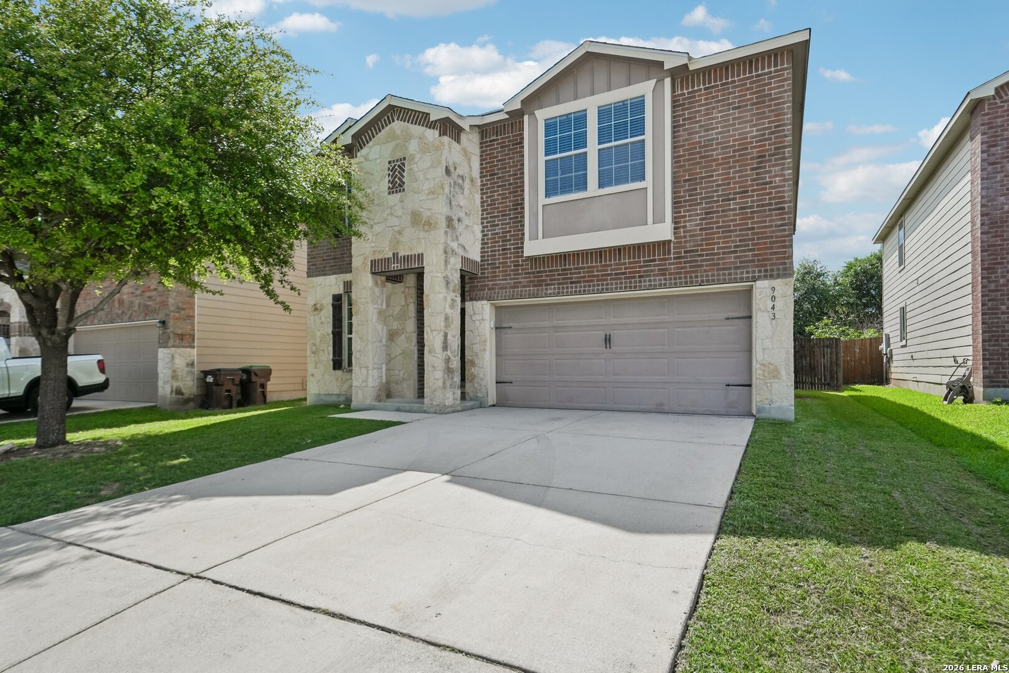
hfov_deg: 90.0
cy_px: 336
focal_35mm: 18
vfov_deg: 67.4
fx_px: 504
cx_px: 504
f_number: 8
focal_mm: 18
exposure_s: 1/1600
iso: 800
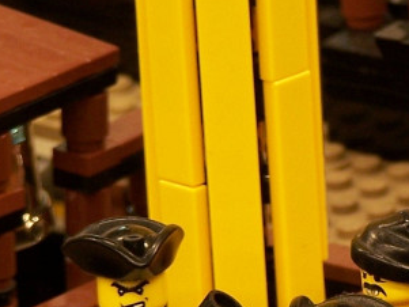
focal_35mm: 473
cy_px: 299
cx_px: 558
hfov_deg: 4.2
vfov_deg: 3.1
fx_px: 5591
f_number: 3.2
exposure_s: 1/2
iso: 80
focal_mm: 23.1
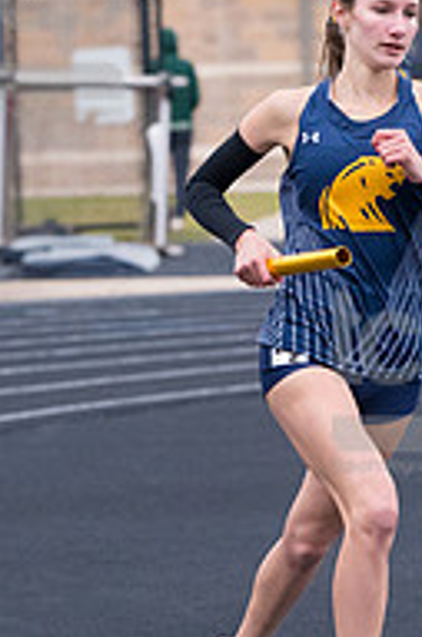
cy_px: 382
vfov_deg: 4.4
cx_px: 410
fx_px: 8379
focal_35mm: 474
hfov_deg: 2.9
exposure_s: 1/1600
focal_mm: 135
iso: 2000
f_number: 5
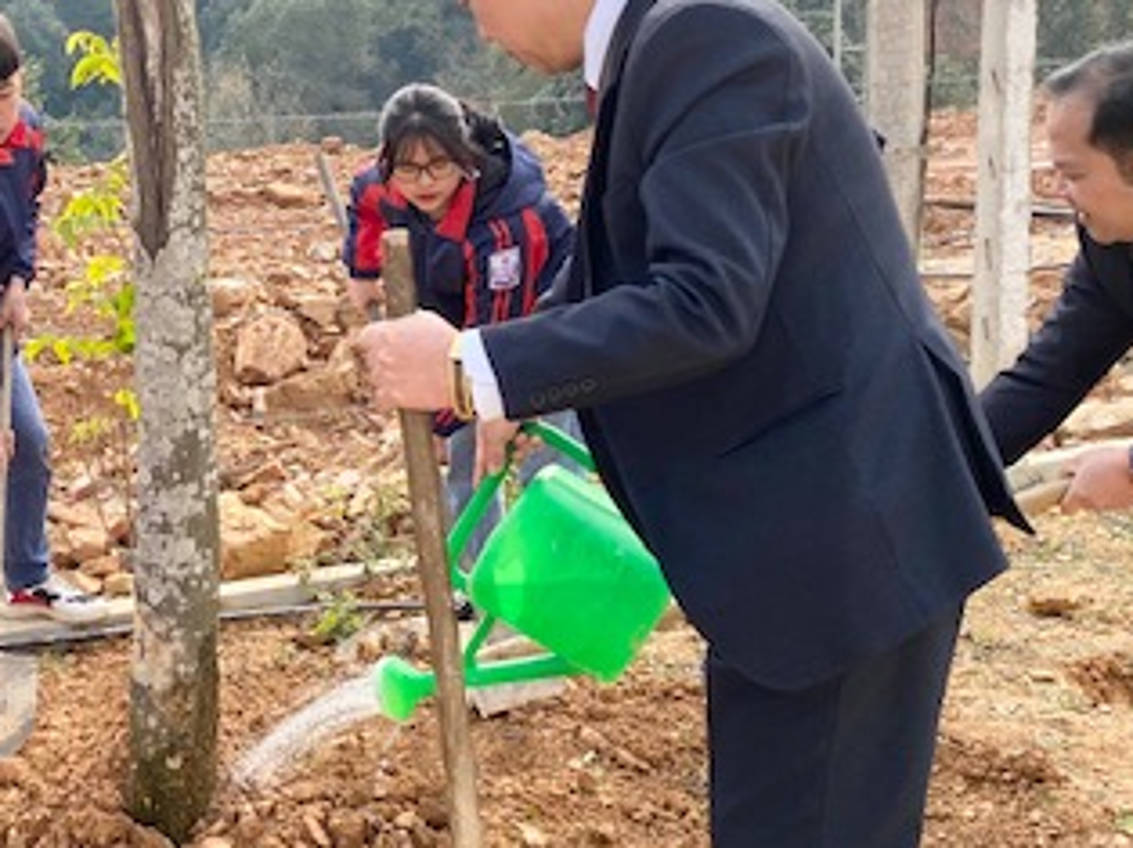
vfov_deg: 27.5
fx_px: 1733
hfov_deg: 34.9
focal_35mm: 53
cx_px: 206
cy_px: 401
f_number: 1.8
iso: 32
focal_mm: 4.25
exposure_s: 1/958
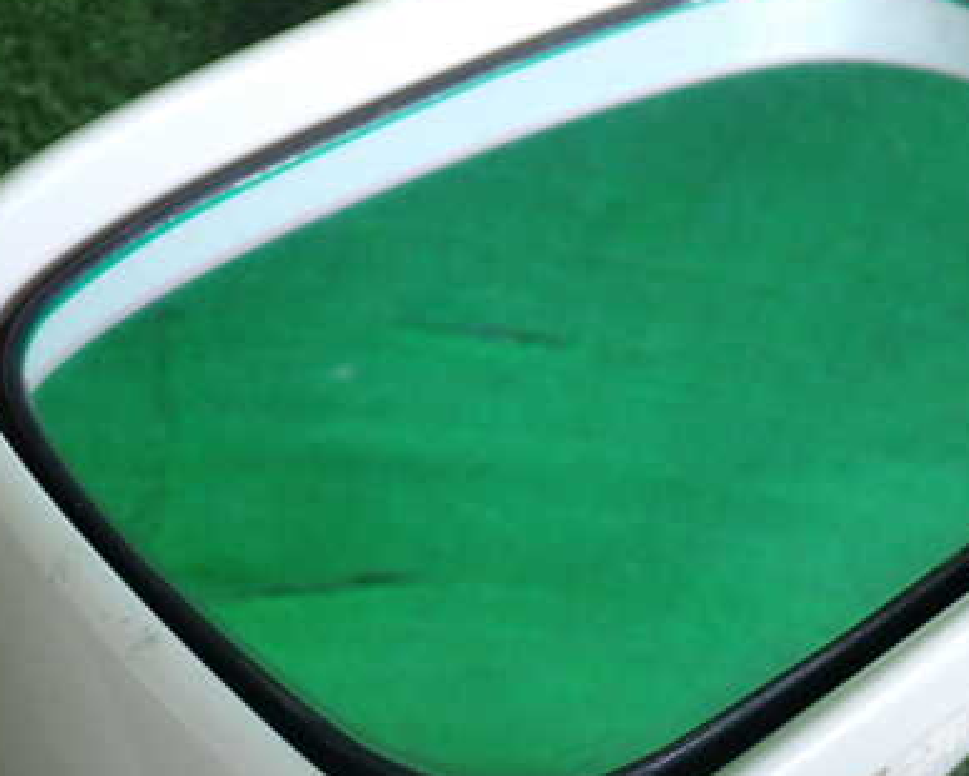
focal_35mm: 62
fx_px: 1779
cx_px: 676
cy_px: 365
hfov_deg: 30.2
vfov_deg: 24.6
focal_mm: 7.31
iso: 250
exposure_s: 1/125
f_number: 2.8
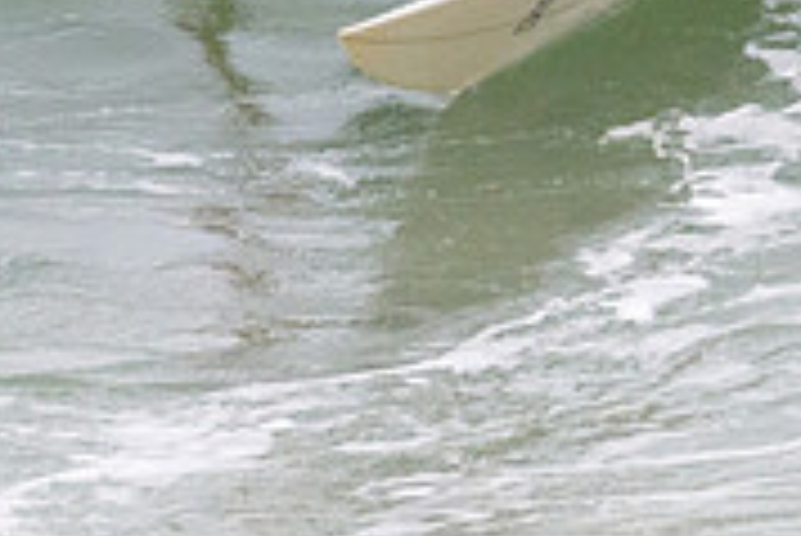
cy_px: -72
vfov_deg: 0.5
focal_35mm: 3039
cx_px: 539
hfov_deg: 0.7
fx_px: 67671
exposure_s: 1/2000
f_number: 11
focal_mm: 800
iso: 4000
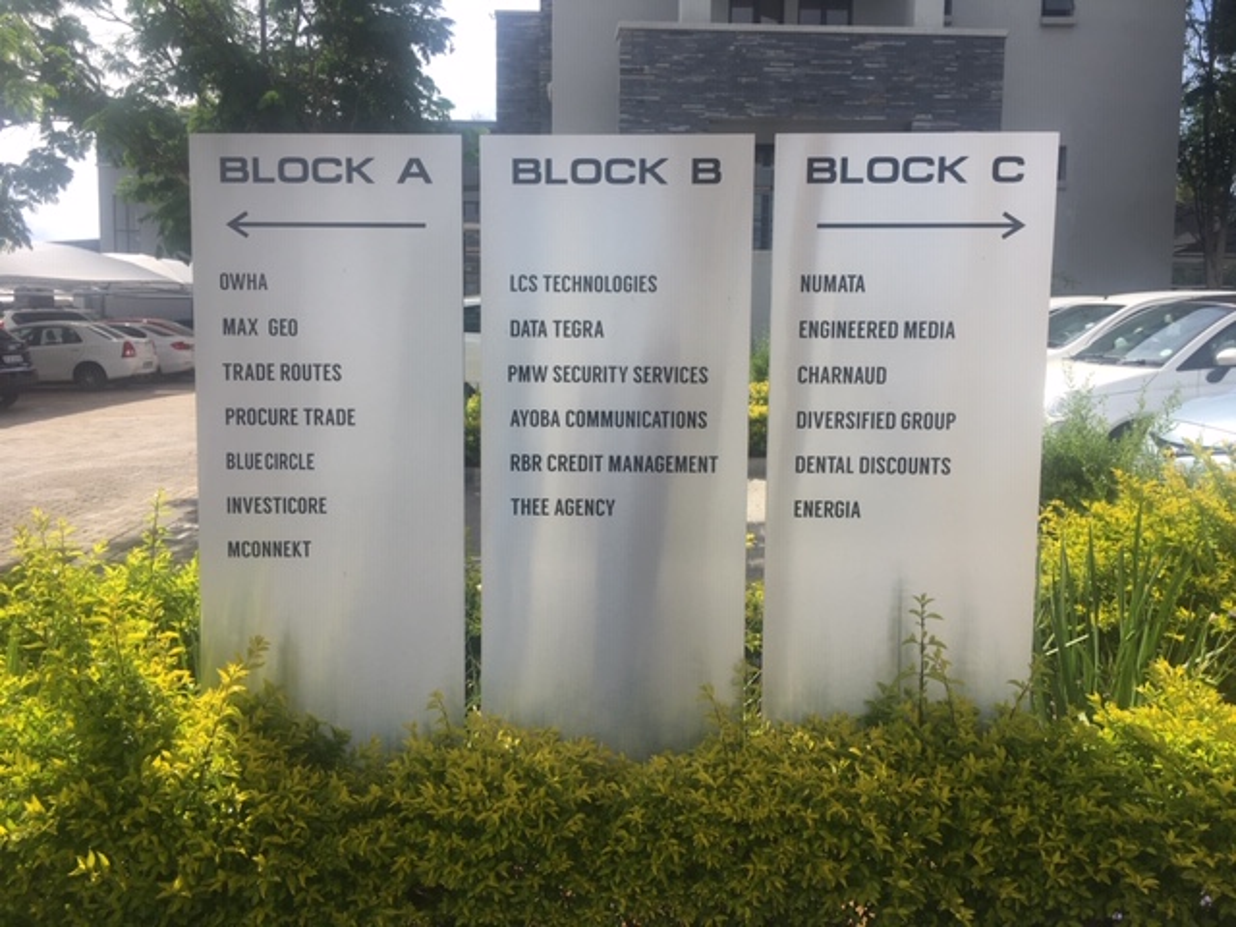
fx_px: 1035
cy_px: 464
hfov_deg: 61.7
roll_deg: -0.4
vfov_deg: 48.2
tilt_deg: -4.1
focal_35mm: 29
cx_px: 618
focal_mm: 4.15
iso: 25
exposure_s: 1/999
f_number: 2.2
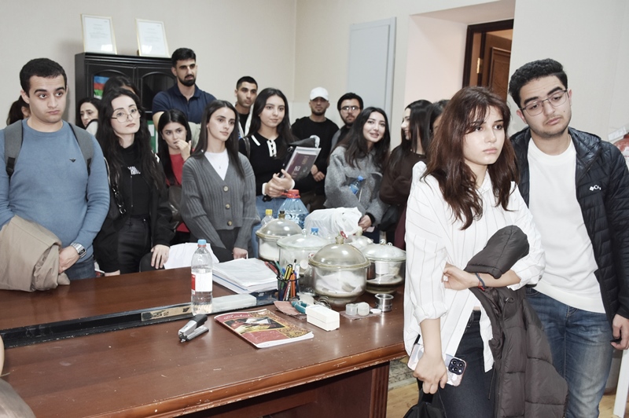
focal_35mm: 30
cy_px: 209
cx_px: 314
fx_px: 524
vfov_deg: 43.5
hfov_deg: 62.0
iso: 640
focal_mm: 20
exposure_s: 1/60
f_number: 3.5
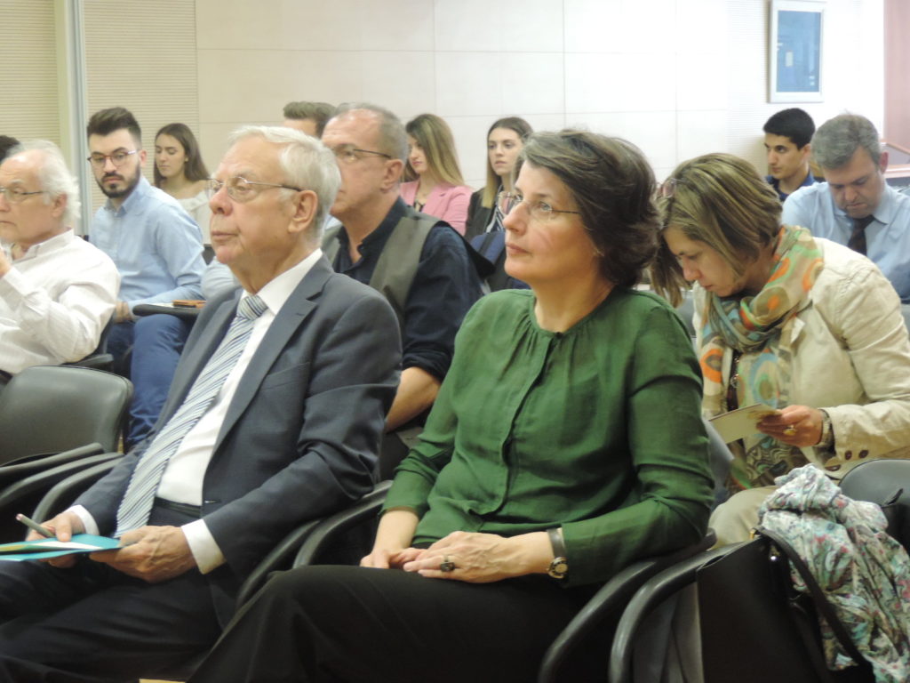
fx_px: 1972
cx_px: 455
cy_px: 342
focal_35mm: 75
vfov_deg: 19.6
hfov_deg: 26.0
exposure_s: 1/15
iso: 800
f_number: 3.9
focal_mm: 13.3
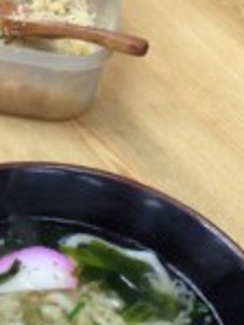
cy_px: 113
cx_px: -4
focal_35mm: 100
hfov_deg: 14.6
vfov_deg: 19.6
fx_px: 938
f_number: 2.4
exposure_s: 1/20
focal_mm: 4.12
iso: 100
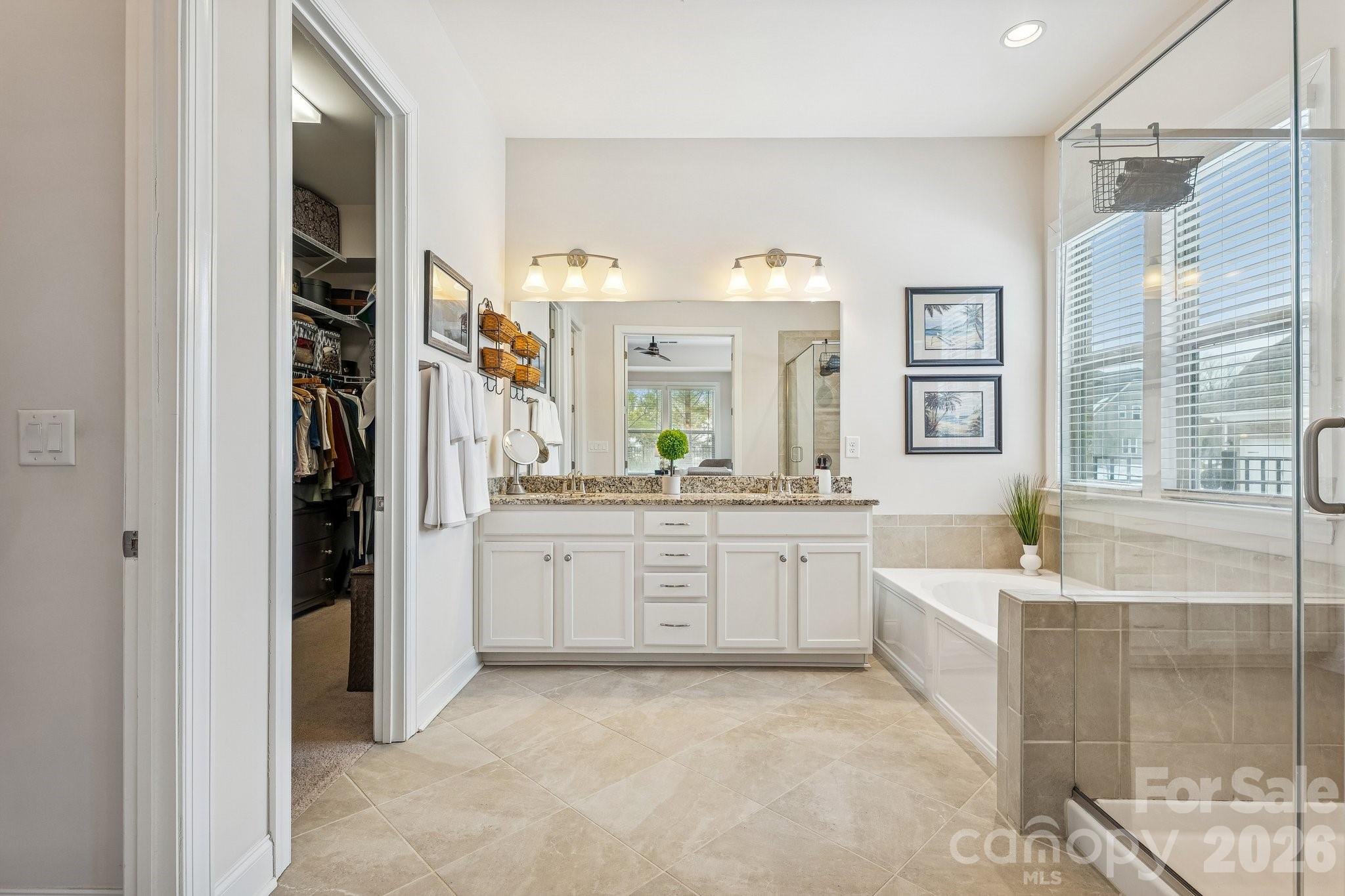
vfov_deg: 73.7
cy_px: 448
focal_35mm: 16
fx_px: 598
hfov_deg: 96.7
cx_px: 672
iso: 400
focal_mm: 16
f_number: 8
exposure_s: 1/25
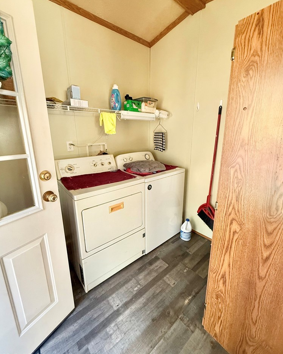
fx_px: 157
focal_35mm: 15
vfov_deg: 96.8
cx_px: 139
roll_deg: +0.1
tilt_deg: -13.1
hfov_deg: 84.0
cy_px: 173
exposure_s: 1/83
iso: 320
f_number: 2.2
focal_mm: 2.22
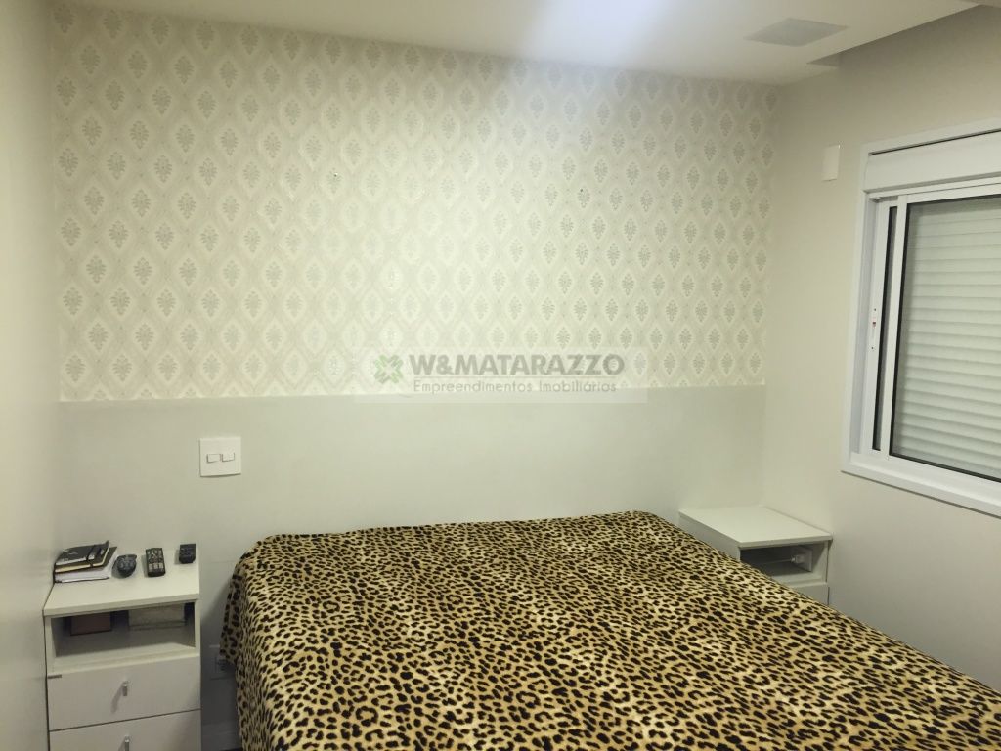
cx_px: 500
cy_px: 376
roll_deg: -1.3
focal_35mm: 29
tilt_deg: -6.5
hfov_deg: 61.7
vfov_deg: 48.2
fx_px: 839
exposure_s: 1/30
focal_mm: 4.15
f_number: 2.2
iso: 80
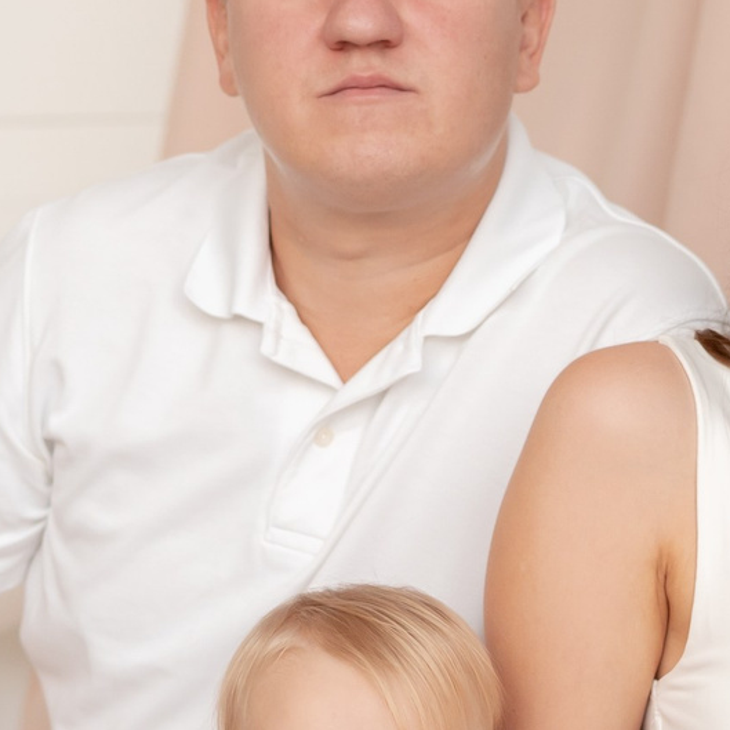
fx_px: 5392
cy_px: 667
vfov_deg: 7.7
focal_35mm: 226
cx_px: 517
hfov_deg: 7.7
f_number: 2.8
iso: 500
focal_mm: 55
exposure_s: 1/400
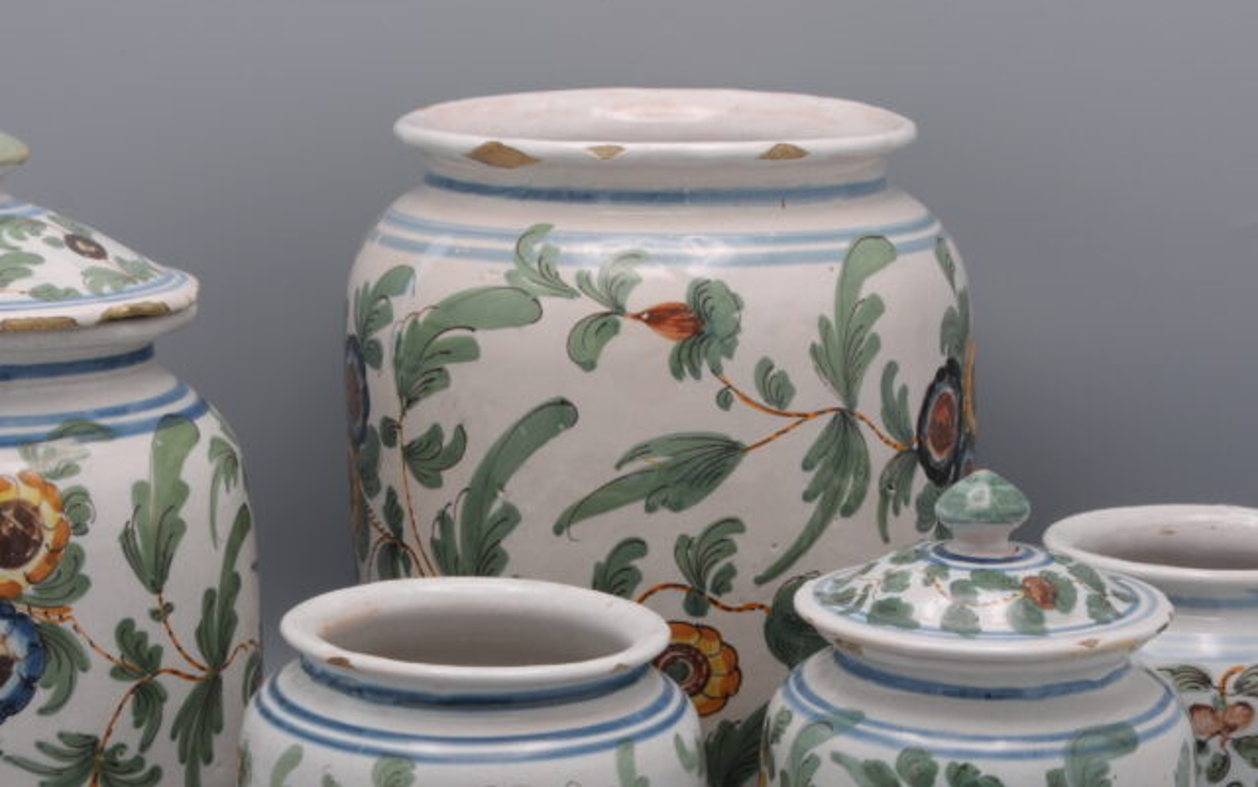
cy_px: 592
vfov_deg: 15.7
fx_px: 2846
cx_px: 676
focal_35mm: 83
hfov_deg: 24.9
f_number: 13
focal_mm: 34
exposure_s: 1/10
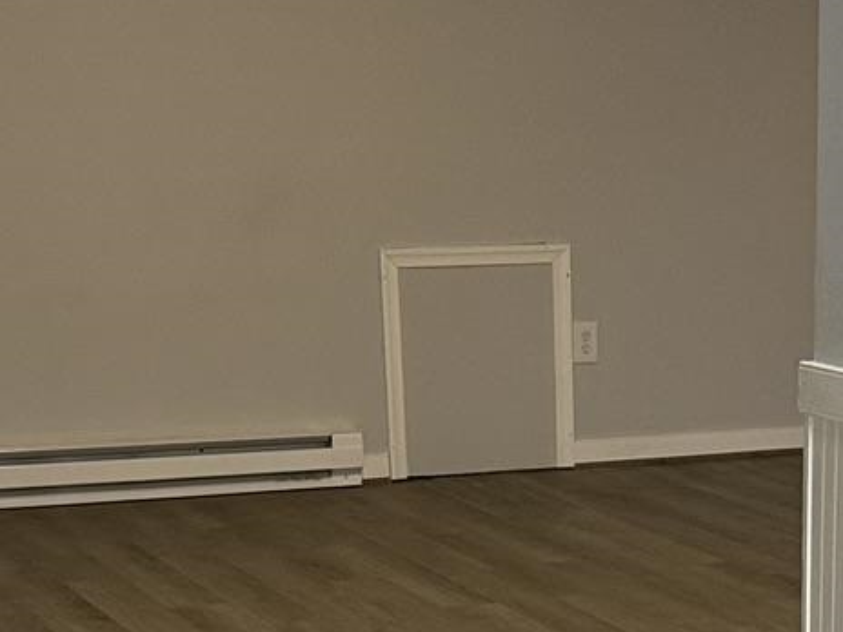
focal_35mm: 106
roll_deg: -0.1
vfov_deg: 13.6
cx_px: 799
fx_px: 2581
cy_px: 719
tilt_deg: -15.0
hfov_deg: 18.2
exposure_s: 1/60
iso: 250
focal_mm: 6.76
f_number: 1.78
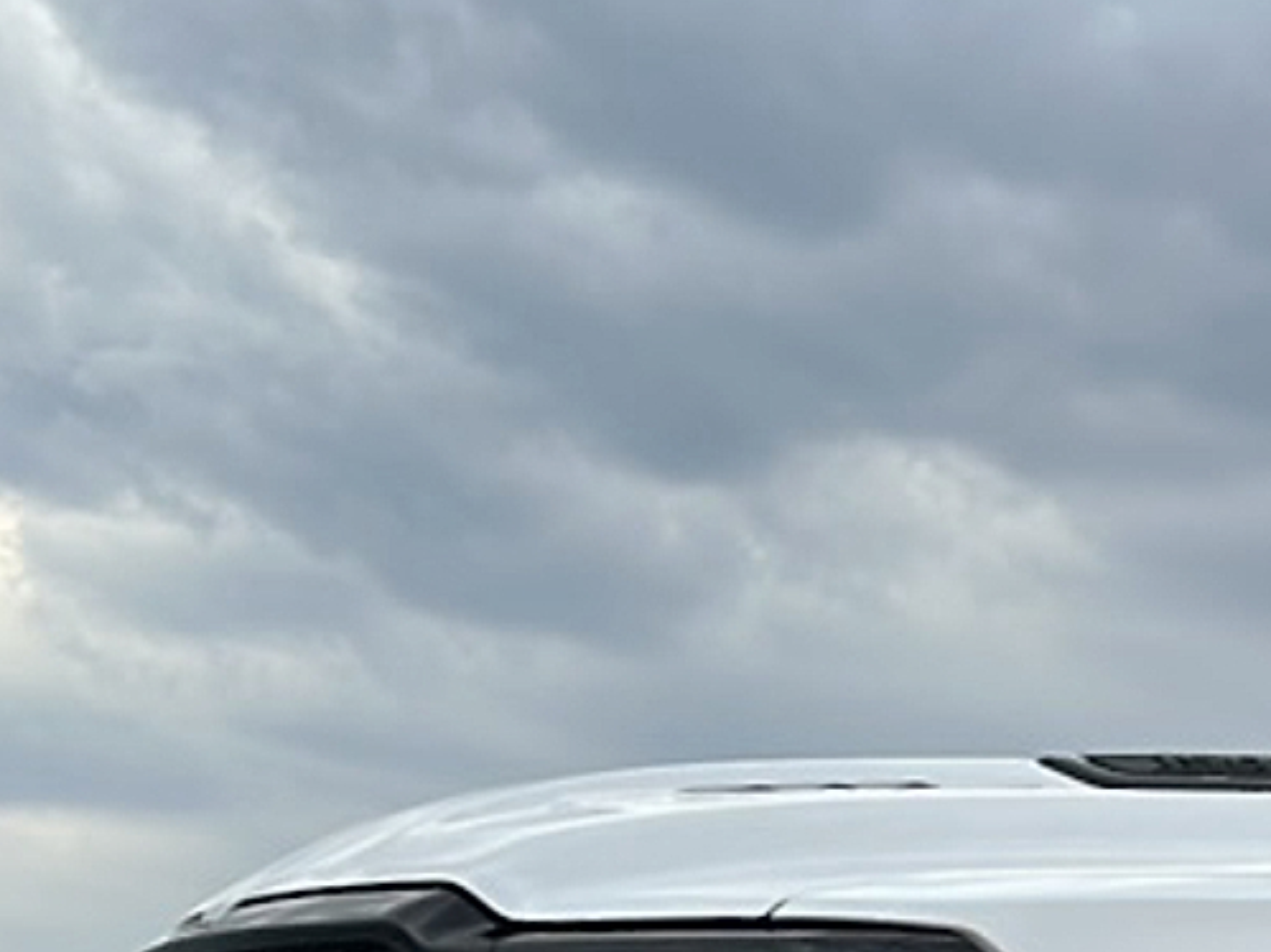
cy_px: 1275
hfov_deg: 18.3
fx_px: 3414
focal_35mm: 93
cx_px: 1992
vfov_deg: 15.1
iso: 80
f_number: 1.78
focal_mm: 6.86
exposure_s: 1/1957
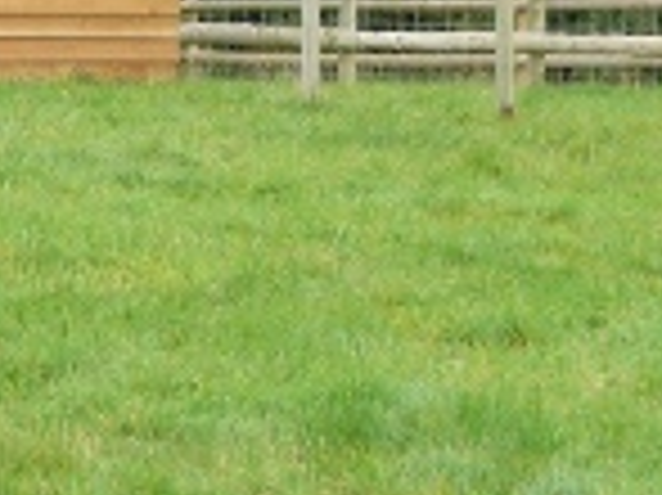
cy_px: 4
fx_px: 8198
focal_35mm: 429
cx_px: -230
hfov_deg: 4.6
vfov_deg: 3.5
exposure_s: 1/125
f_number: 4.8
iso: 100
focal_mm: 24.1
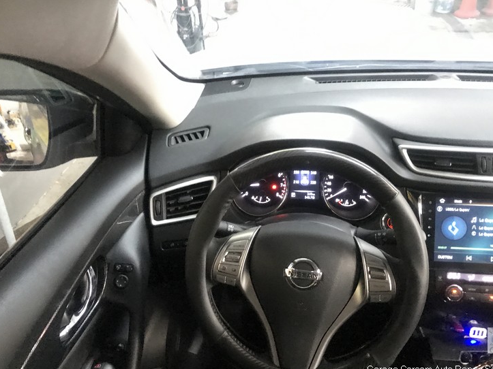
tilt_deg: -32.1
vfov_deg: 45.4
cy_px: 171
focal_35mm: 31
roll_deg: -0.2
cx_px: 266
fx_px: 441
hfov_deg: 58.3
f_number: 1.8
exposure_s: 1/4
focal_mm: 3.99
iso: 100
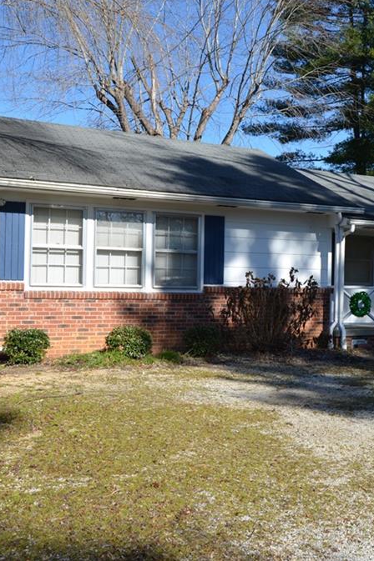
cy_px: 280
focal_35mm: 41
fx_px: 640
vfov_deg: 47.4
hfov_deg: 31.7
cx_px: 300
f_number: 8
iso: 100
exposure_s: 1/250
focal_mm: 18
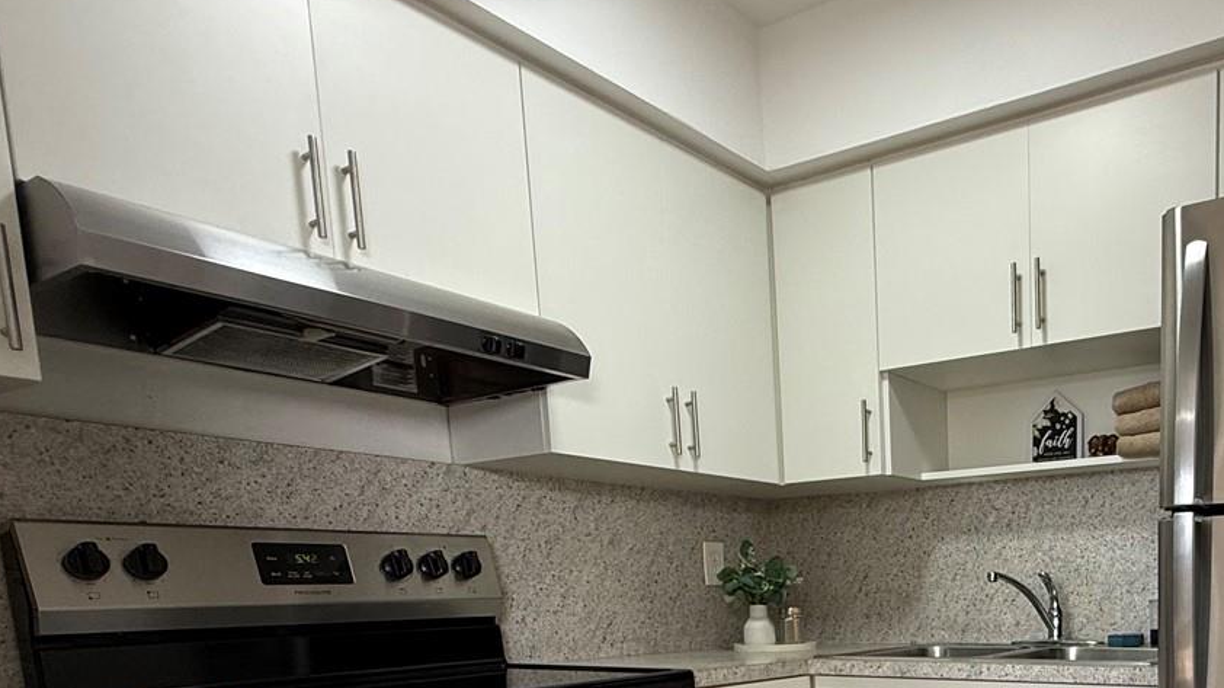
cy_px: 711
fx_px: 941
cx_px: 984
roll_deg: +0.4
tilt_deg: -6.6
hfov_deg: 60.6
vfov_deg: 35.7
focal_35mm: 29
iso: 80
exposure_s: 1/99
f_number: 2.2
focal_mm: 2.22
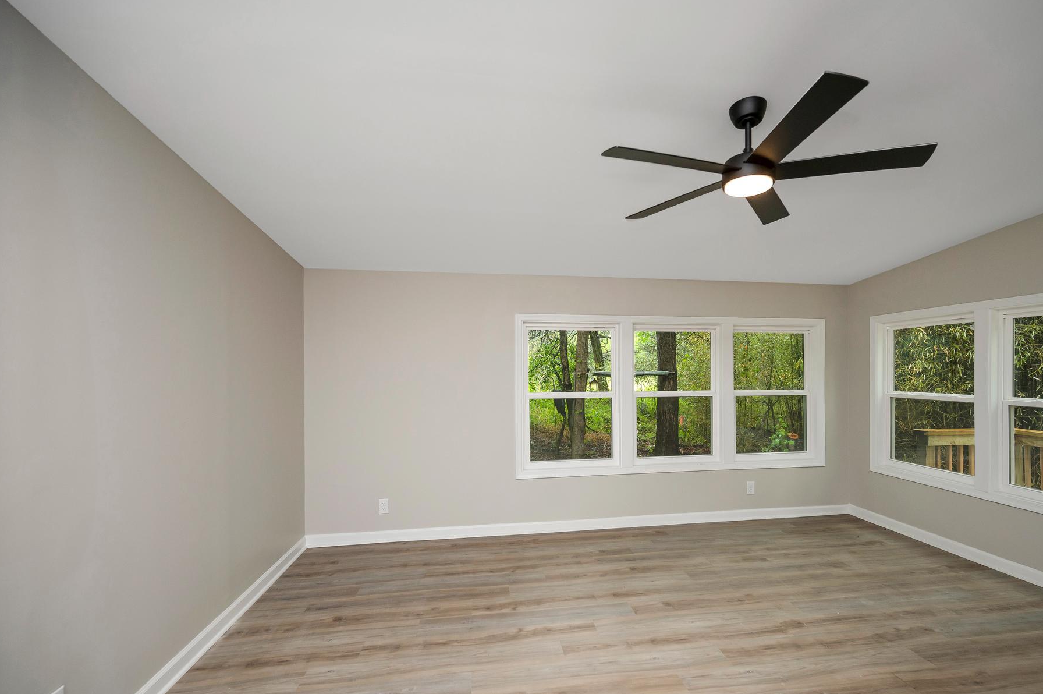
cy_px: 386
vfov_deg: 73.4
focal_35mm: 16
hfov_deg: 96.6
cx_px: 561
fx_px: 463
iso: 450
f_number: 4
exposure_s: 1/60
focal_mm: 14
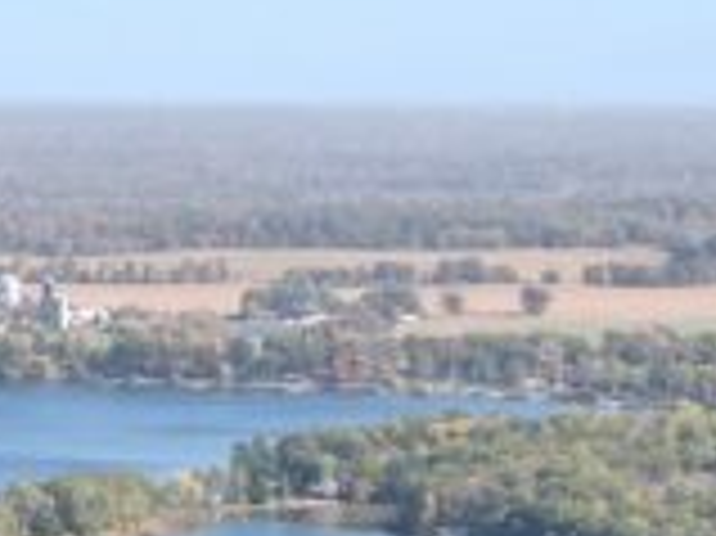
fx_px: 4196
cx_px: 144
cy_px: 1135
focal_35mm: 203
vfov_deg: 7.0
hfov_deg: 9.7
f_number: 5.6
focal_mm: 10.26
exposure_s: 1/200
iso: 100
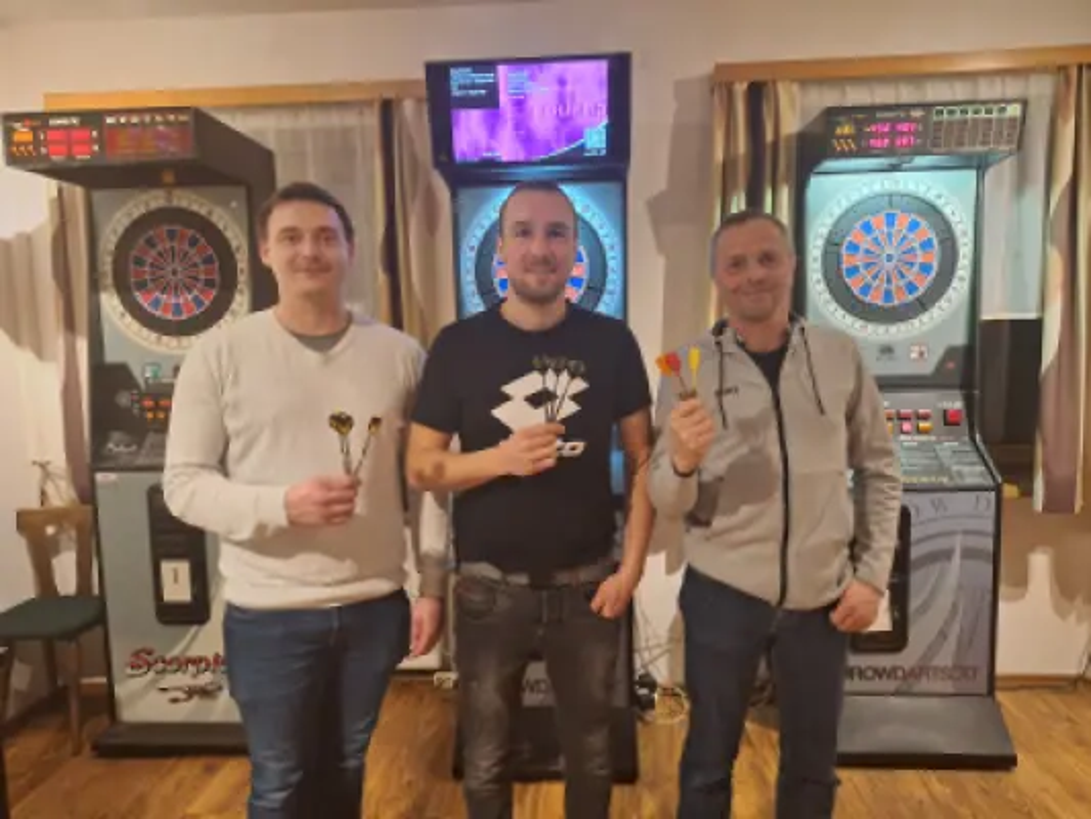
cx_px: 546
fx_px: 725
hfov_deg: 73.9
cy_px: 410
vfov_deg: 58.9
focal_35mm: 23
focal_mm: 5.54
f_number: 1.8
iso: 400
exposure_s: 1/20
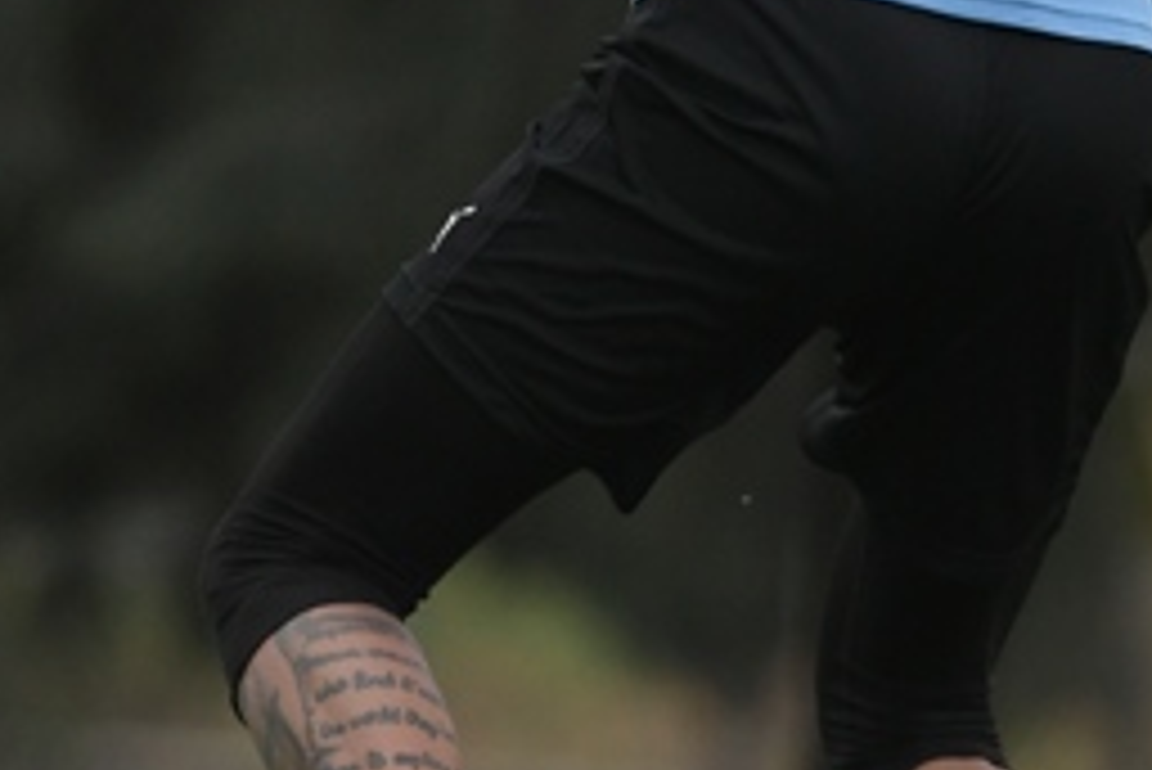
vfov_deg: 0.7
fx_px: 60031
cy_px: -160
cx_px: 760
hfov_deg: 1.1
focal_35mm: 1875
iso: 1600
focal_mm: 400
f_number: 6.3
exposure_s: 1/640
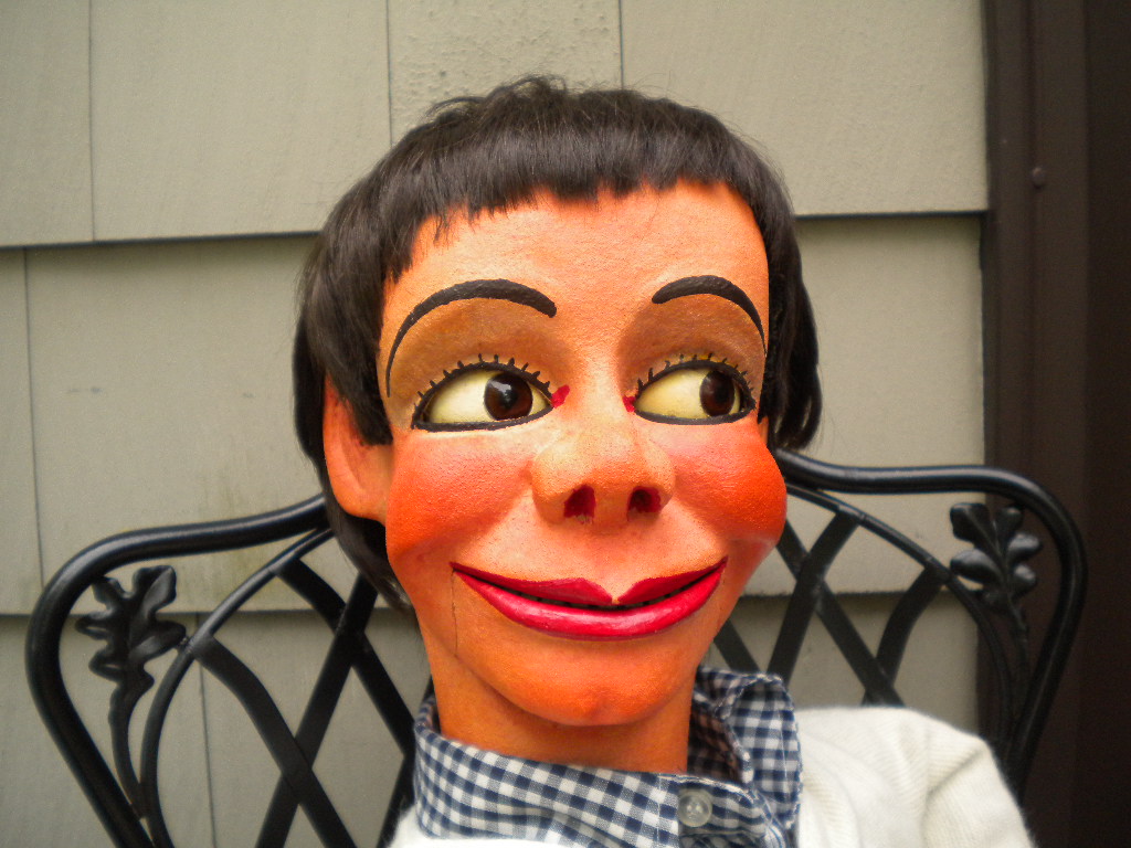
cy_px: 424
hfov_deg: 52.6
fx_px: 1144
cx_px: 566
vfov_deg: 40.7
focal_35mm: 35
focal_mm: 6.3
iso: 244
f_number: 3.1
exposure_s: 1/434
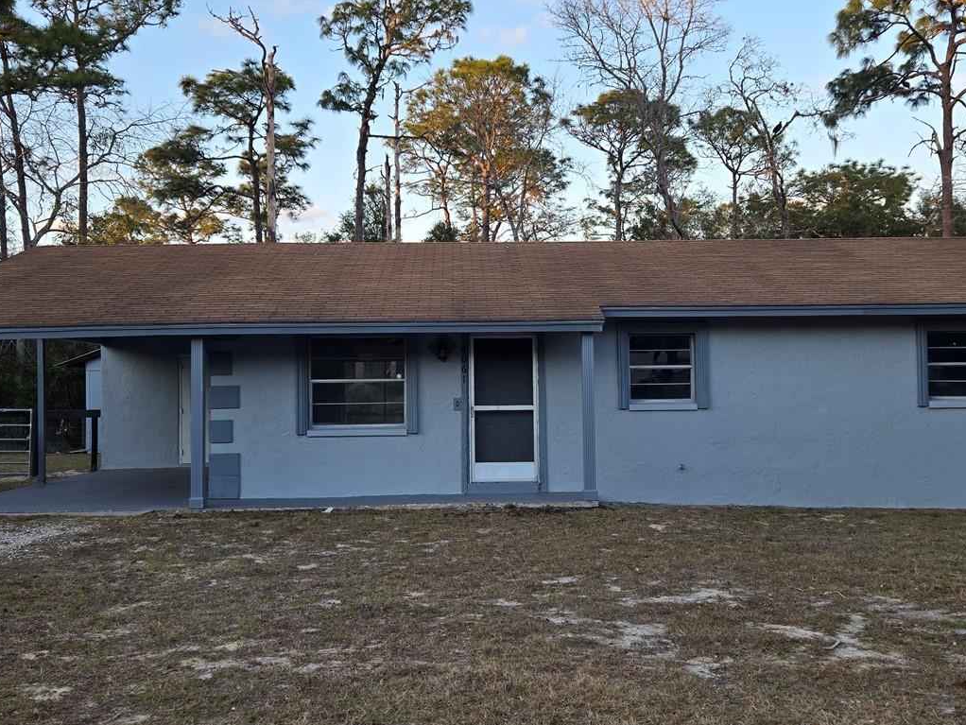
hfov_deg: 51.3
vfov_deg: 39.7
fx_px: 1005
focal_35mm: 36
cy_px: 369
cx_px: 486
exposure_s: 1/180
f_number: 1.8
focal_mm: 5.4
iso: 25
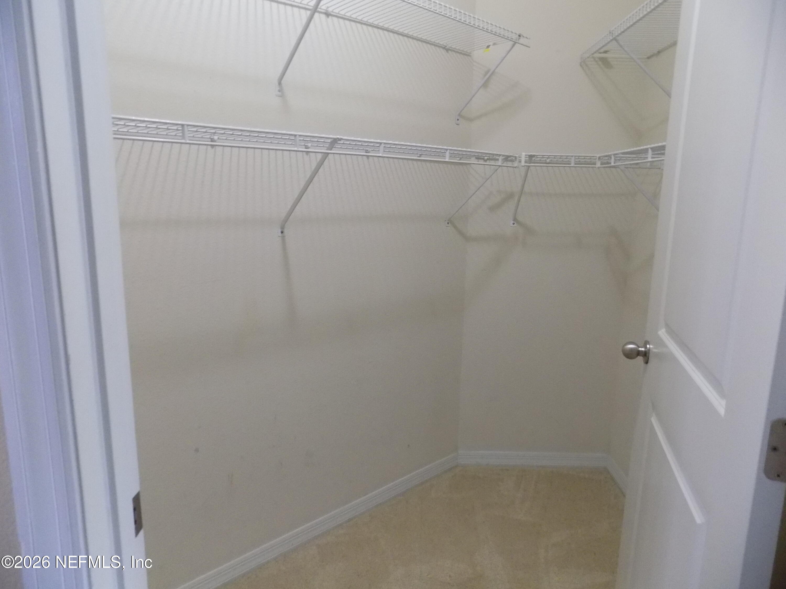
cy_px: 294
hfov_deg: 73.9
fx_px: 522
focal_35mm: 23
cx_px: 393
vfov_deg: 58.9
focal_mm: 4
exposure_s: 1/20
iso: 400
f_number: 3.1
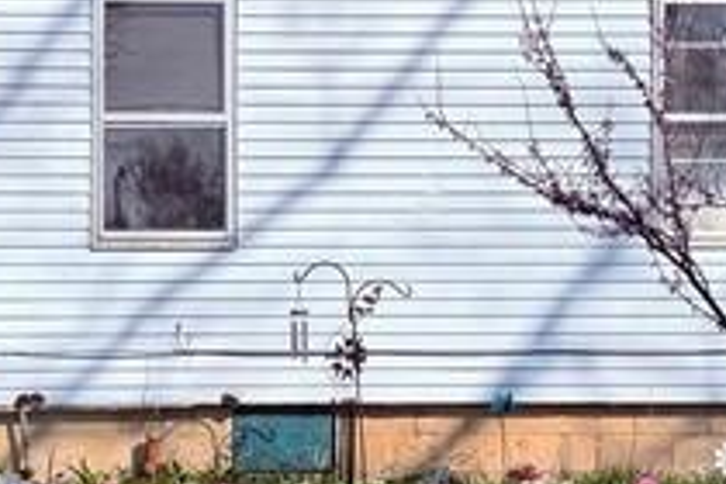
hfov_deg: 16.5
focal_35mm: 122
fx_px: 2460
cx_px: 62
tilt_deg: -0.8
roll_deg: +0.7
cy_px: 249
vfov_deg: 11.2
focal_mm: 6.76
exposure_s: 1/7353
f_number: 1.78
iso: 80
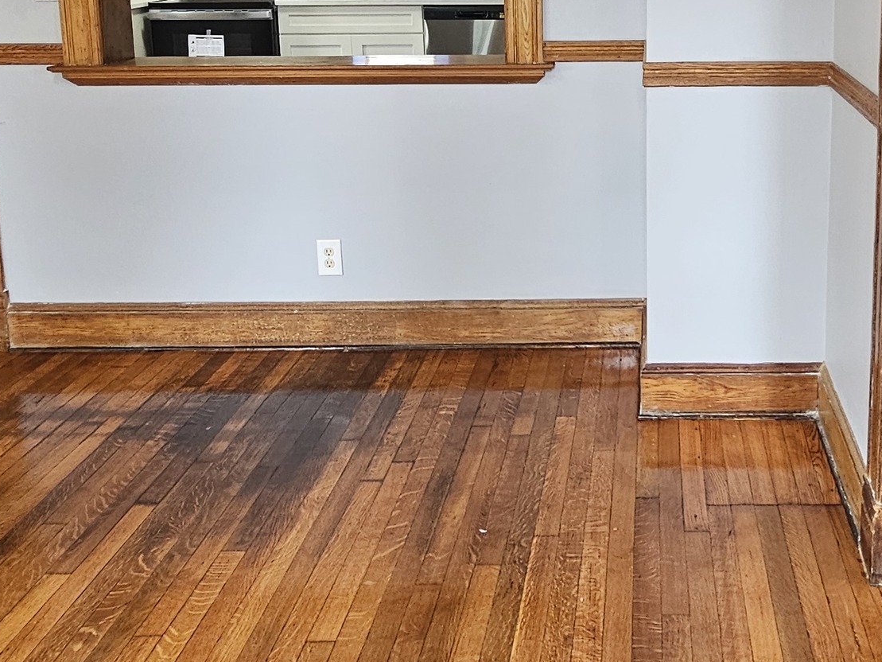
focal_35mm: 36
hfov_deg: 49.3
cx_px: 662
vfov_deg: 37.1
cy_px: 68
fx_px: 917
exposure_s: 1/60
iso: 200
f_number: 2.2
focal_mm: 2.2
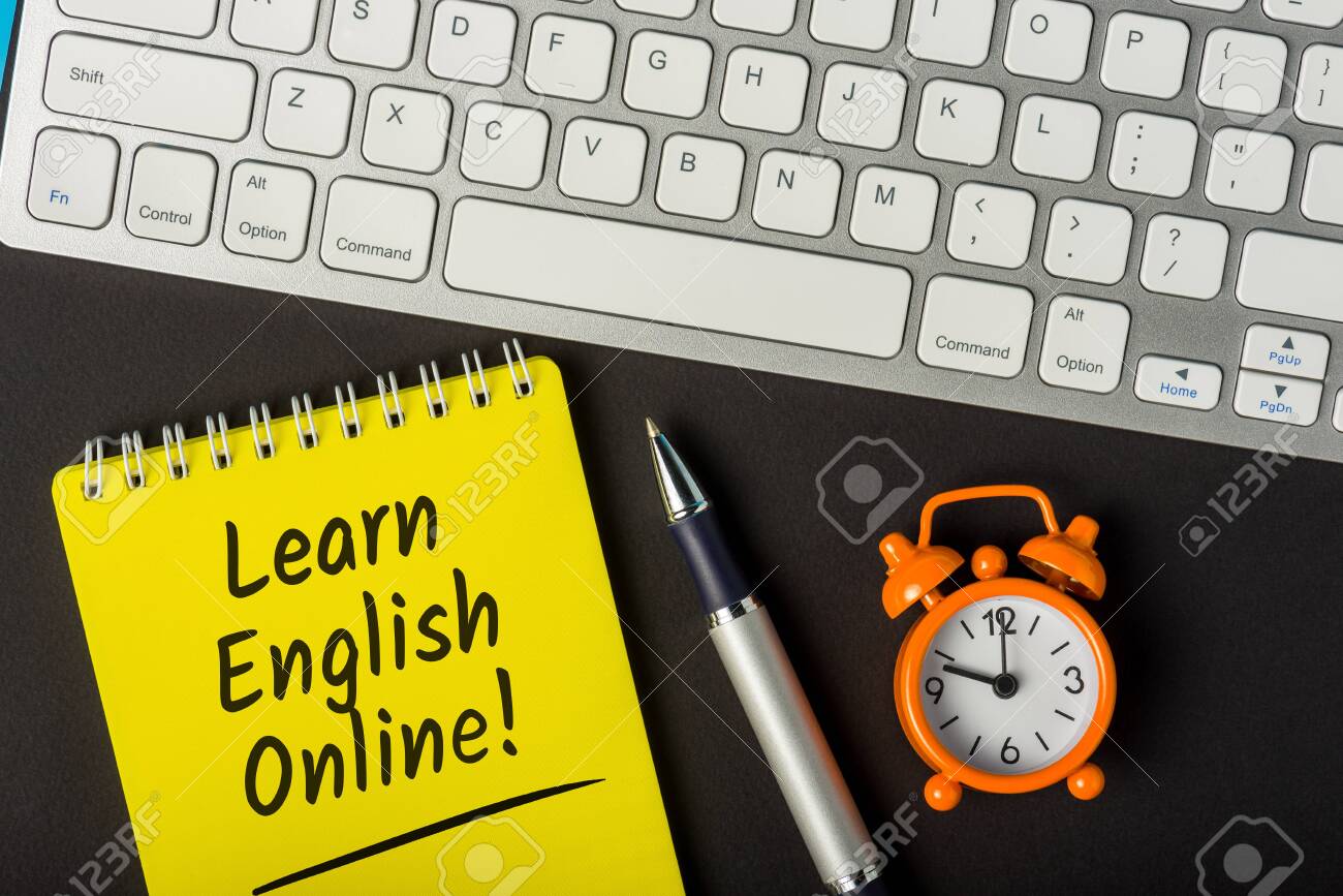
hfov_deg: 19.5
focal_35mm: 105
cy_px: 448
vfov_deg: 13.0
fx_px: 3917
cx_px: 672
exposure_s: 1/160
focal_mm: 105
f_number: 16
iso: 100
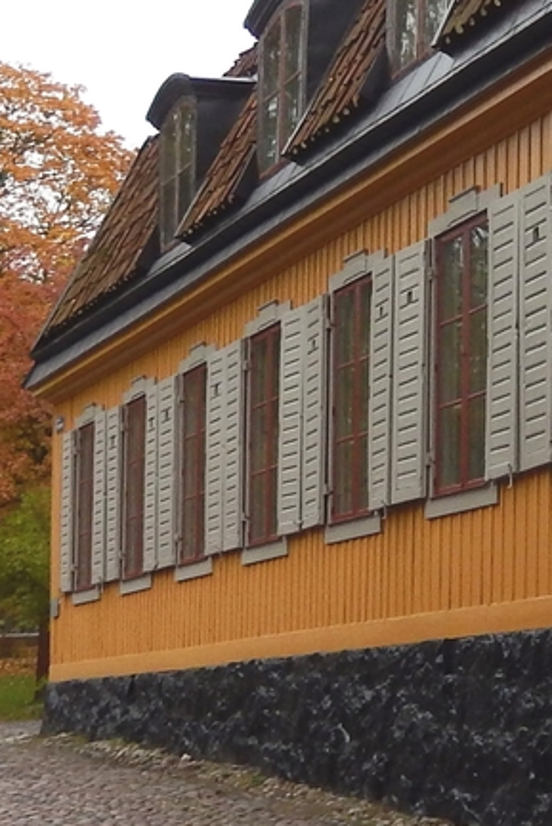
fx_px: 1655
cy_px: 120
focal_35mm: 72
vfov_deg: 27.3
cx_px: 1081
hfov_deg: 15.4
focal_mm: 4.5
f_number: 3.4
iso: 125
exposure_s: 1/125
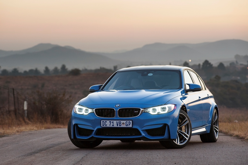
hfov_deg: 16.4
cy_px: 82
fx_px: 860
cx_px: 124
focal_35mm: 125
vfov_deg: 10.9
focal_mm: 125
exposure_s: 1/40
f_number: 5
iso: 320
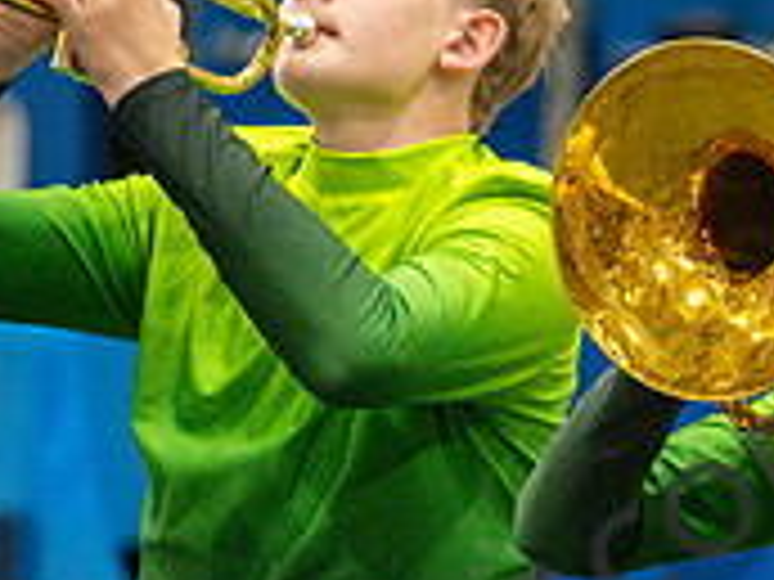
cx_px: 981
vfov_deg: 1.7
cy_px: 542
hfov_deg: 2.3
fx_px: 19498
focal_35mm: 872
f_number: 4
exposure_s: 1/500
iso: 4500
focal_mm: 200
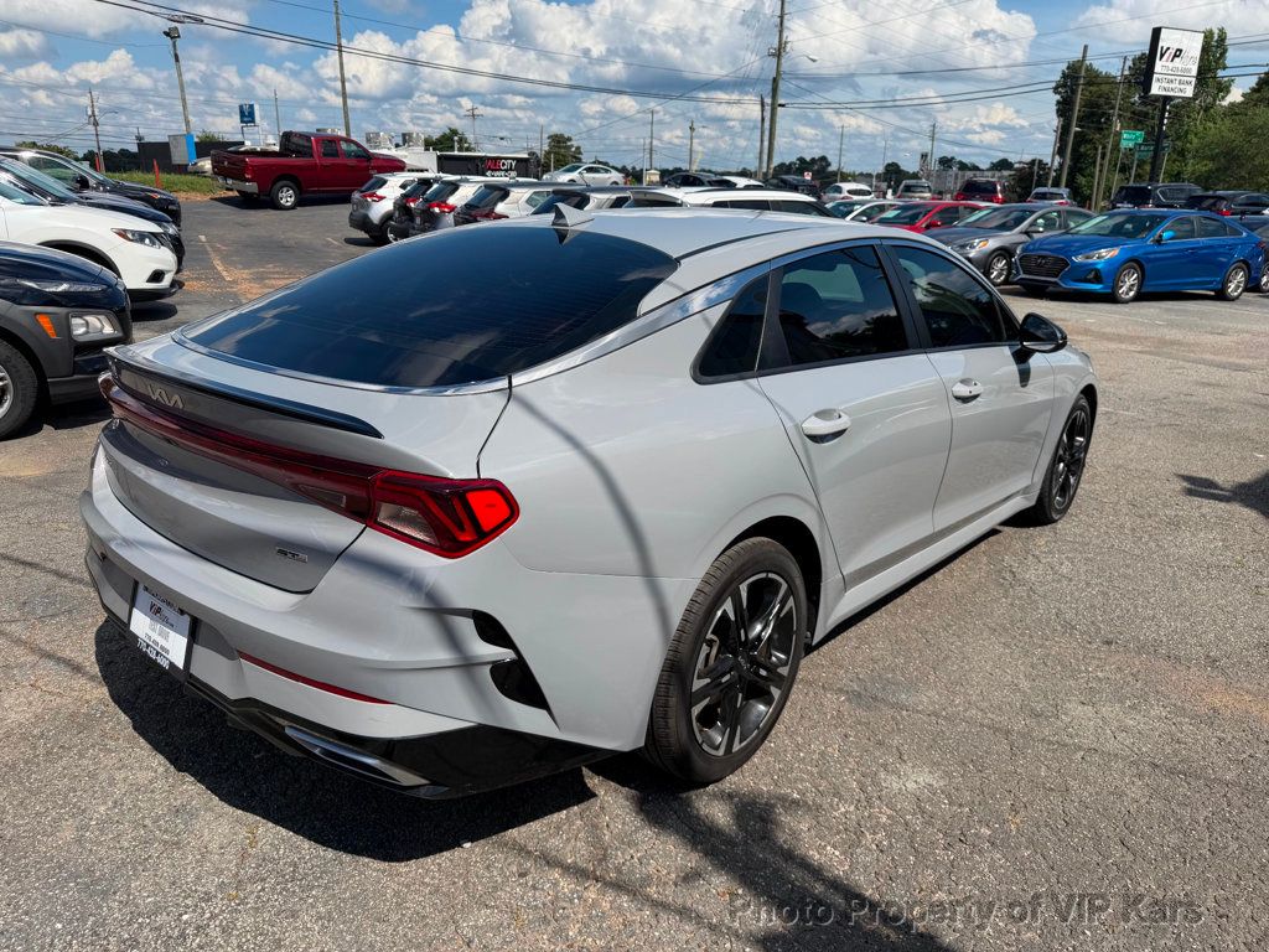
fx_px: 880
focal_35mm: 24
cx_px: 634
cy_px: 476
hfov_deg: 71.6
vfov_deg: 56.8
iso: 80
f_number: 1.78
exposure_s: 1/5714
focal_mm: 6.76
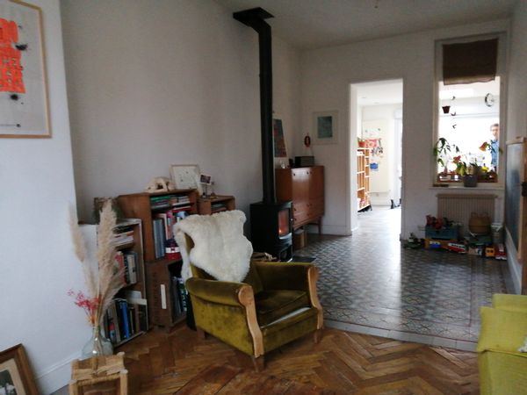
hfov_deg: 67.3
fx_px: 396
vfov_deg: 53.1
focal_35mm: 26
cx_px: 264
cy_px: 198
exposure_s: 1/25
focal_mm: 3.6
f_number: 1.8
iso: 320
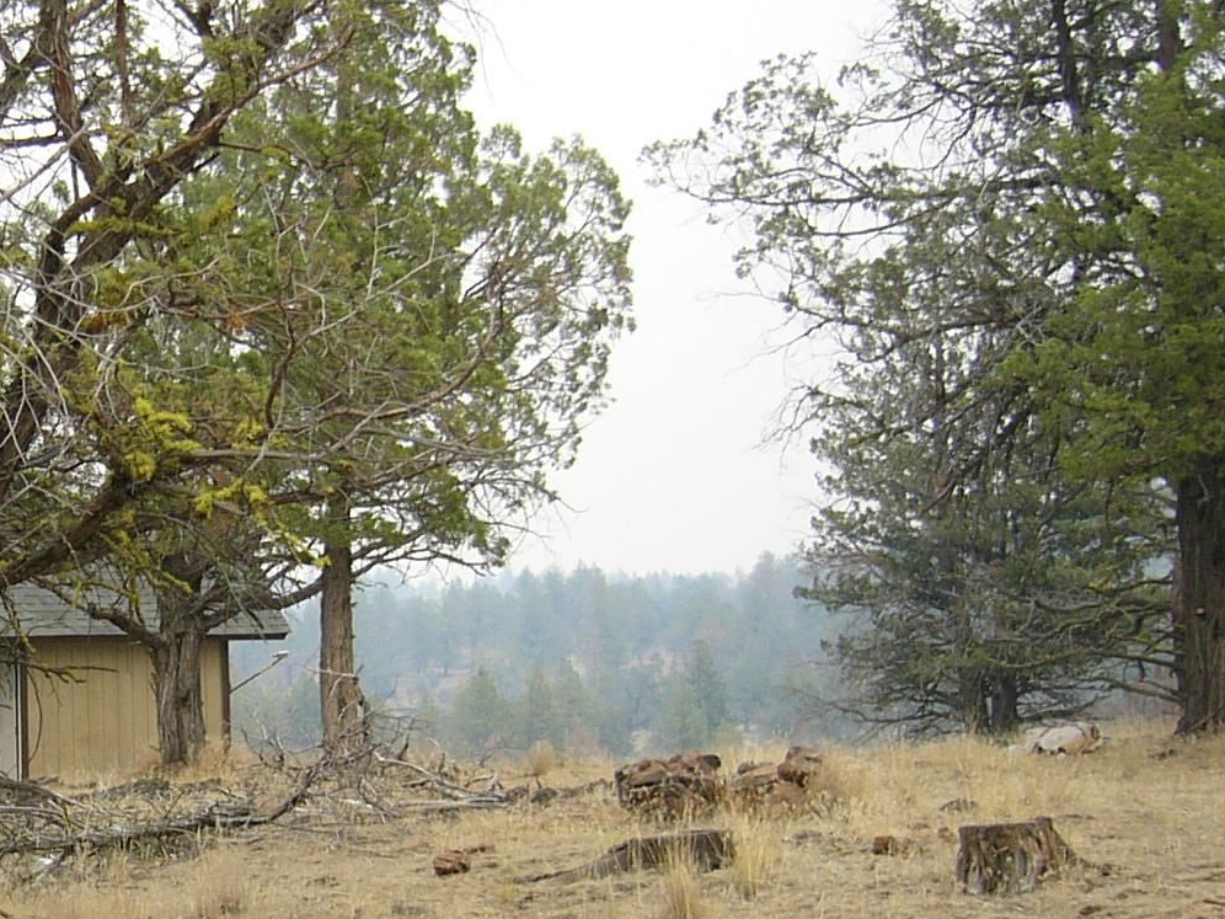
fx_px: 2548
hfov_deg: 25.6
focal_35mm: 72
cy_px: 530
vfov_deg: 20.4
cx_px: -17
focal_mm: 5.8
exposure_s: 1/100
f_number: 2.8
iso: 50
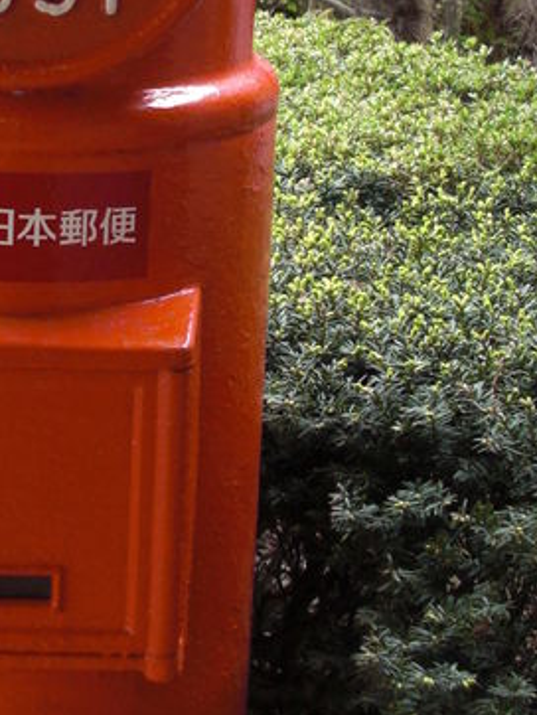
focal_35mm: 108
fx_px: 2231
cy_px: 121
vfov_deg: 18.0
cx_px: 46
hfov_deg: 13.6
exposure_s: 1/80
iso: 100
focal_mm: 6.3
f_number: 2.8
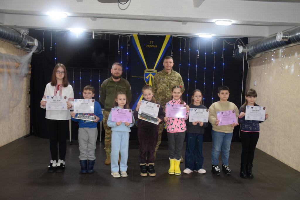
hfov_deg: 57.2
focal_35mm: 33
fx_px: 275
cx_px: 150
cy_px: 100
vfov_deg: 40.0
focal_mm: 22
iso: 800
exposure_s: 1/100
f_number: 3.5
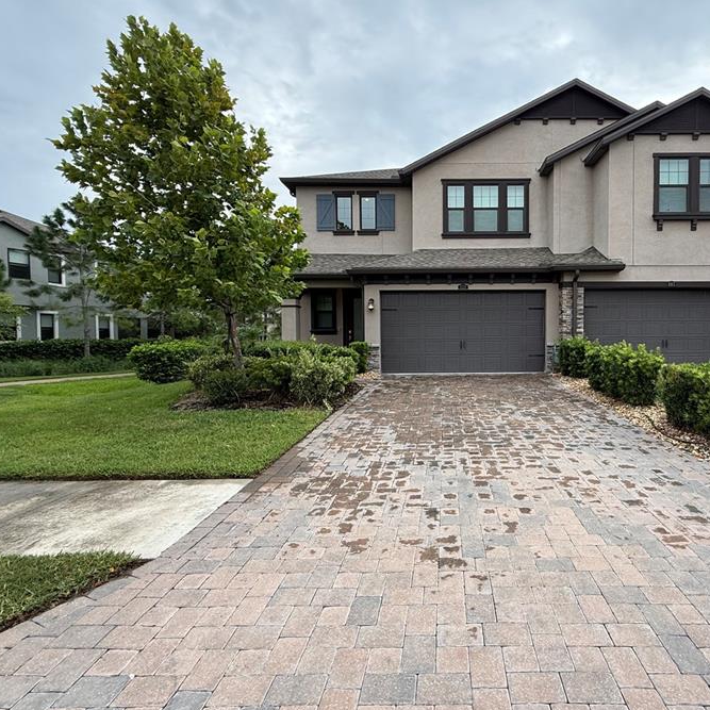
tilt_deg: -0.4
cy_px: 357
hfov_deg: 76.1
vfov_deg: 77.7
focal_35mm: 19
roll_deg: +0.7
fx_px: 441
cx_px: 450
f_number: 2.2
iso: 50
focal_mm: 2.22
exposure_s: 1/468
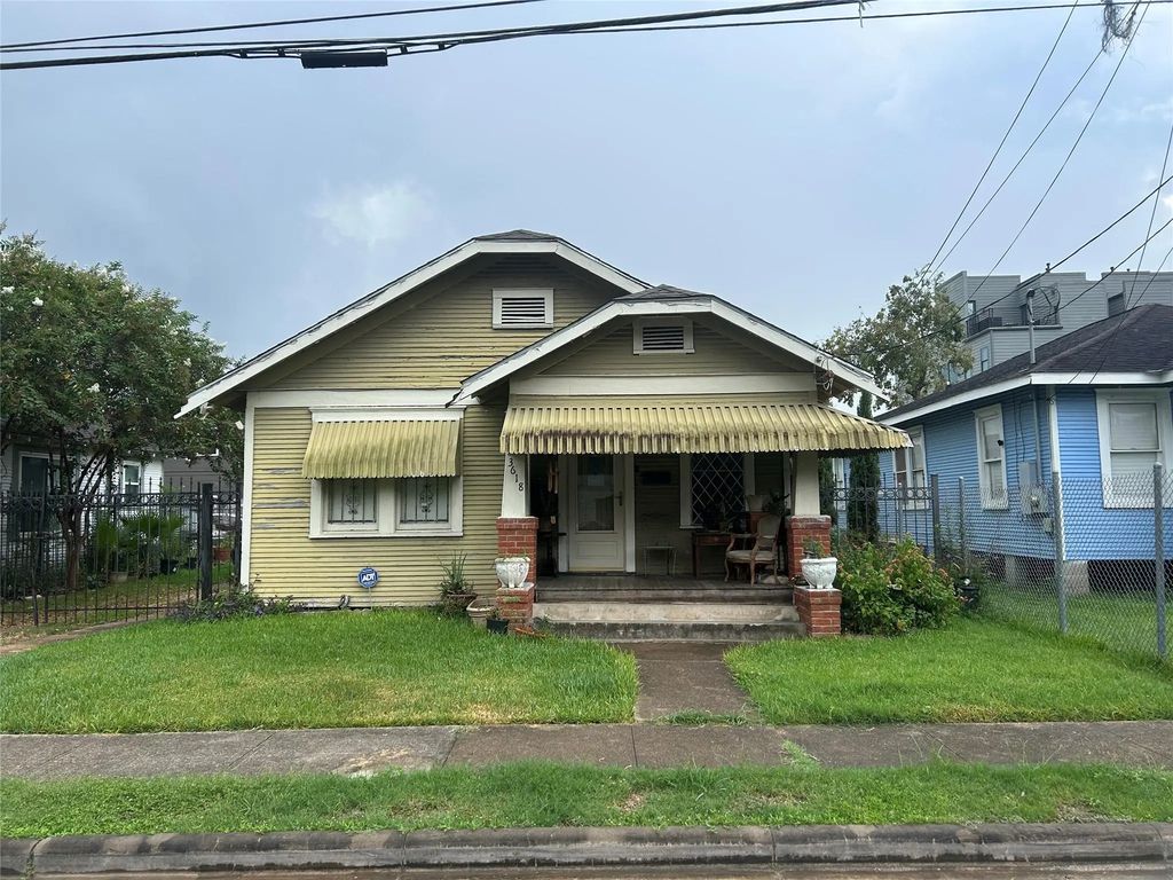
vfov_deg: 53.1
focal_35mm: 26
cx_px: 586
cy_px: 440
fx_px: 881
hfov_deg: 67.3
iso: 50
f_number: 1.5
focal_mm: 5.7
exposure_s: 1/1972
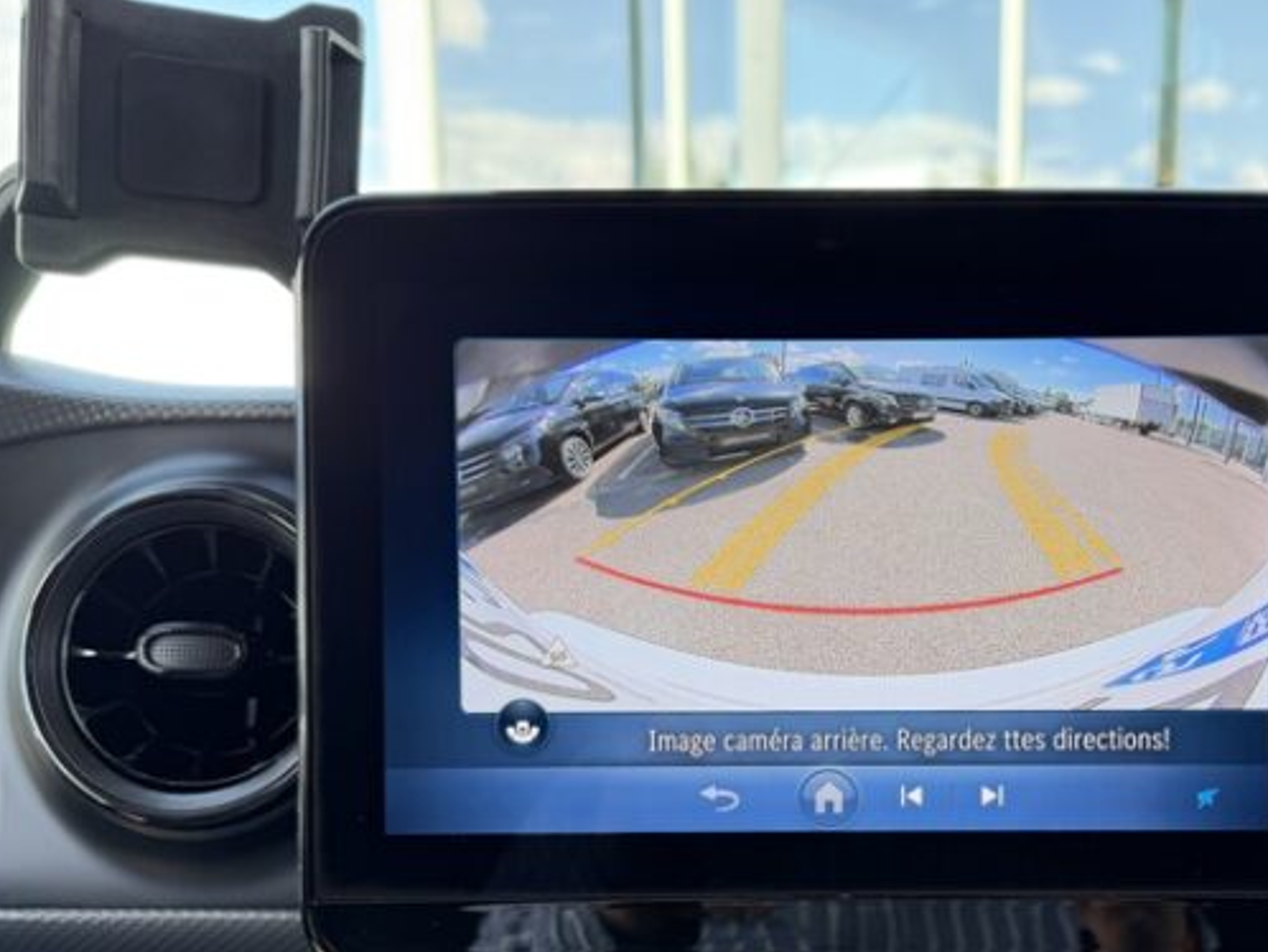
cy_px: 710
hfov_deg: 49.3
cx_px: 835
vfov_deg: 37.8
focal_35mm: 37
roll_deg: +0.3
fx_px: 1356
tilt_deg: -12.7
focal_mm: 6.76
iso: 64
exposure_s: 1/157
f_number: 1.78
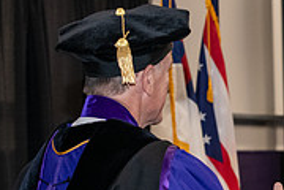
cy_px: 86
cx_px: 363
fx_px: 1775
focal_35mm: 225
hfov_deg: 9.0
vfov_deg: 6.1
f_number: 5.6
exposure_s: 1/200
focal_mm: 70
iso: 2500
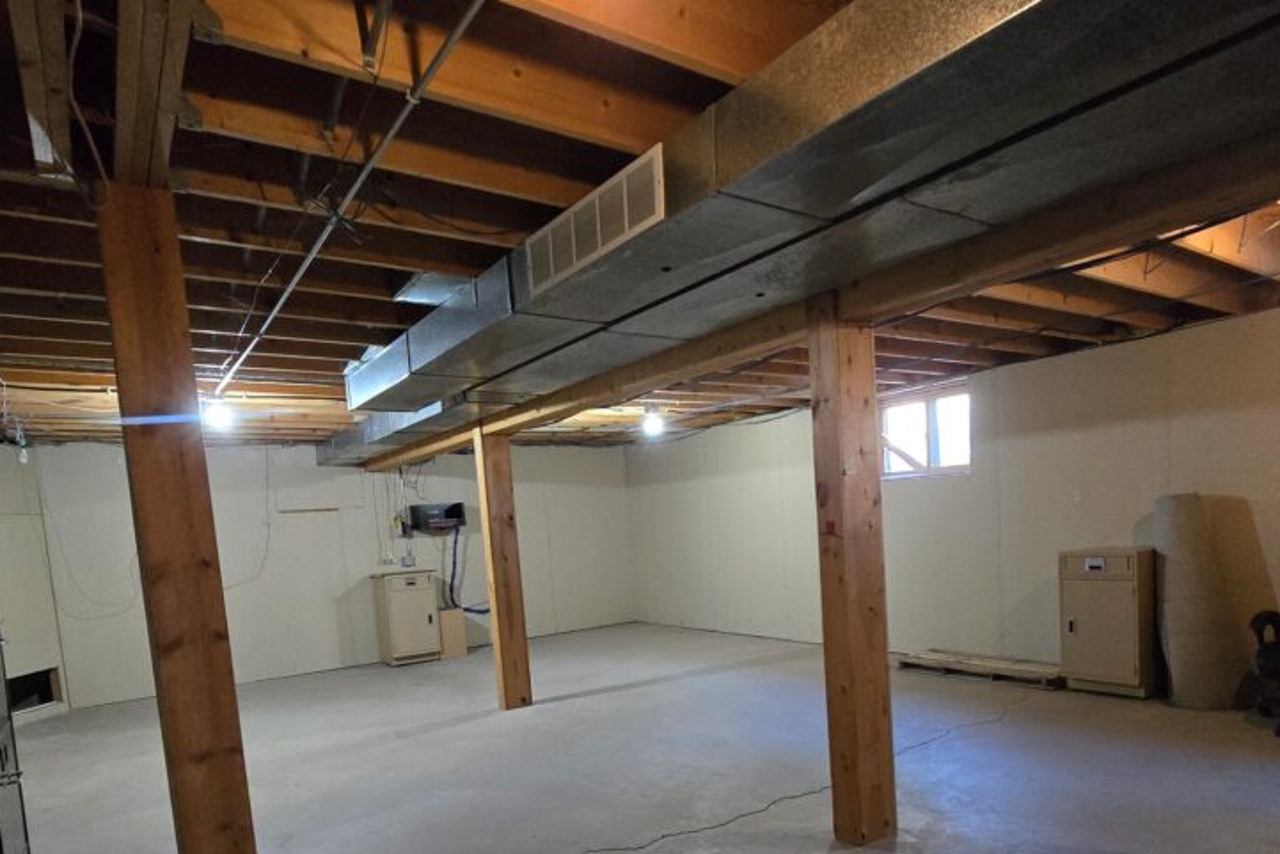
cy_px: 597
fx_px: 711
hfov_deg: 83.9
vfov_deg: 59.9
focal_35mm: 20
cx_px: 676
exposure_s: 1/60
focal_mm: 2.2
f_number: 2.2
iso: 1250
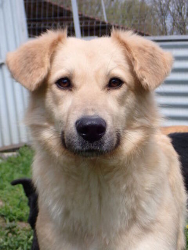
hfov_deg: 19.1
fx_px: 558
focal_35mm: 77
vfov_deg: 25.3
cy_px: 125
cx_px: 94
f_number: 5.6
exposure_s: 1/640
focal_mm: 13.65
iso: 200
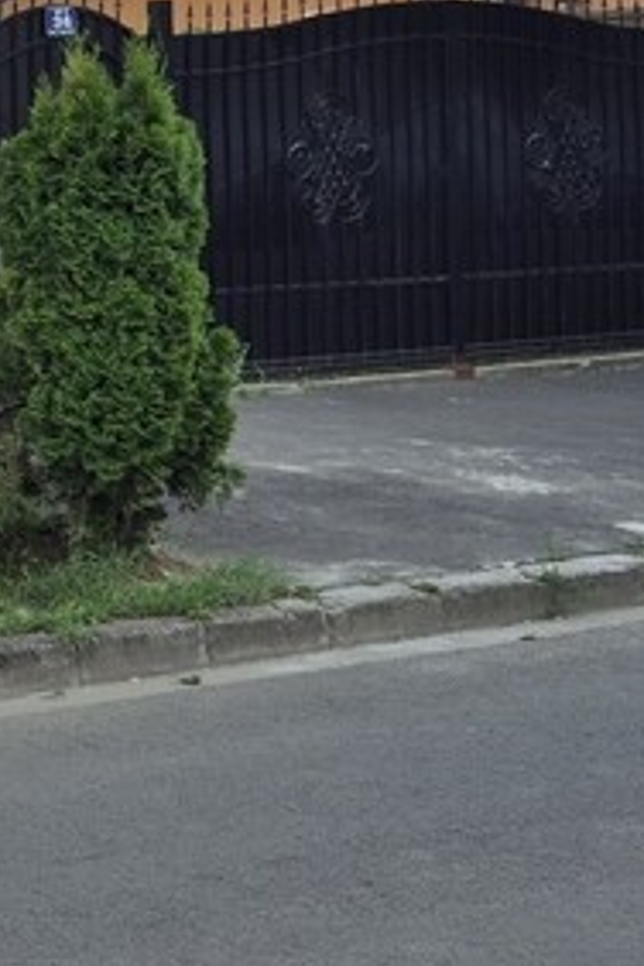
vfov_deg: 22.9
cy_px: 147
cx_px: -356
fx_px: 2334
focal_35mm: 87
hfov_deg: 14.5
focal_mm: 5.4
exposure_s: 1/674
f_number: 1.8
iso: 25
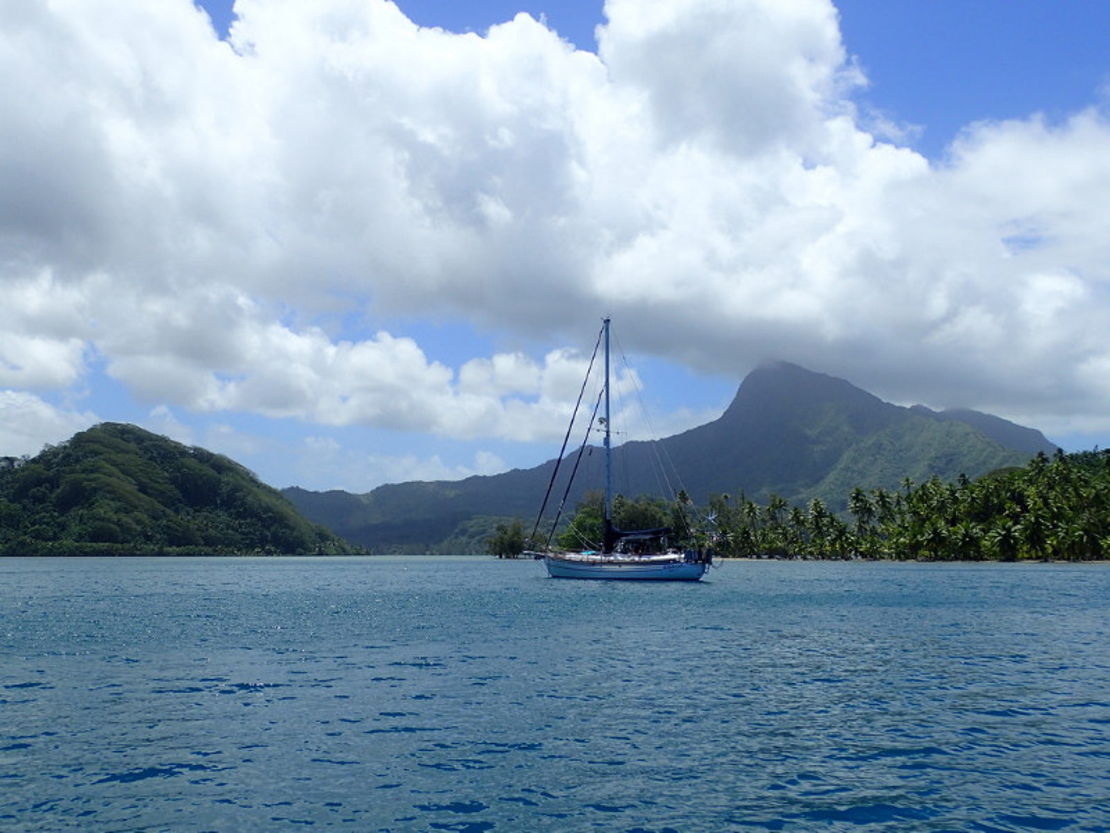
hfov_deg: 52.6
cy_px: 416
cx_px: 555
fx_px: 1122
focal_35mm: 35
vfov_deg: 40.7
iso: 100
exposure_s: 1/200
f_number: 10
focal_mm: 6.42
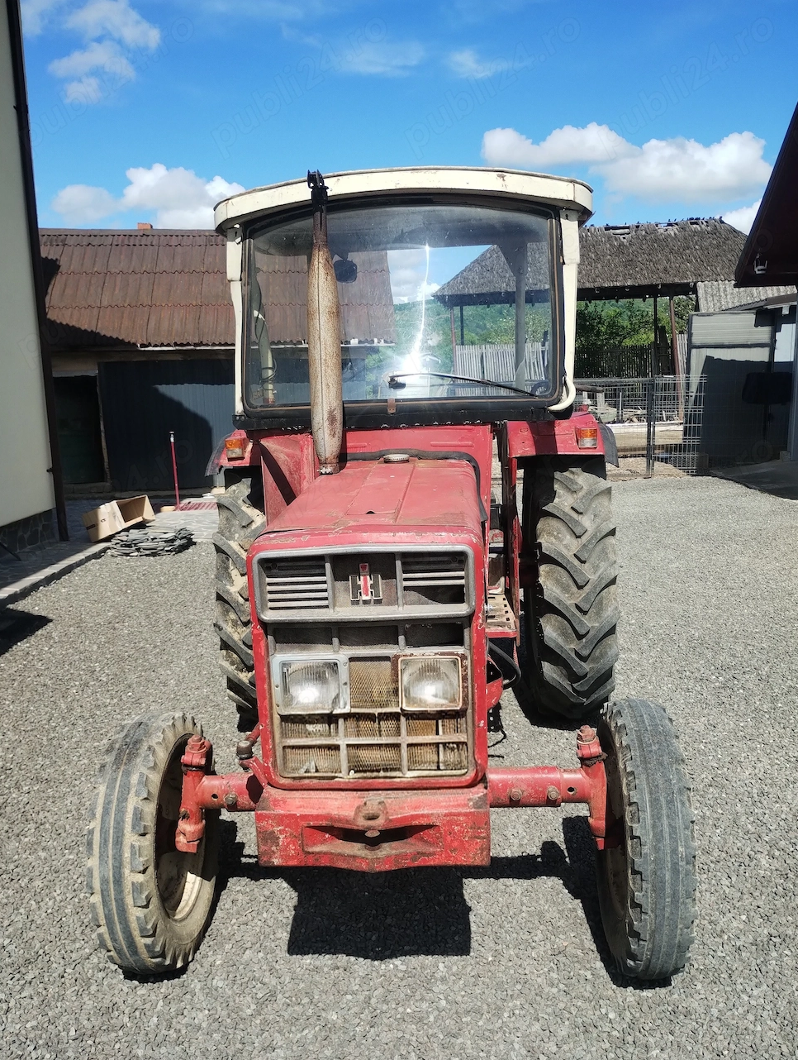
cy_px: 547
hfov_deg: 48.4
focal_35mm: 29
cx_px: 395
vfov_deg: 61.6
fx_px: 889
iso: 100
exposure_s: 1/722
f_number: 1.8
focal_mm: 4.27
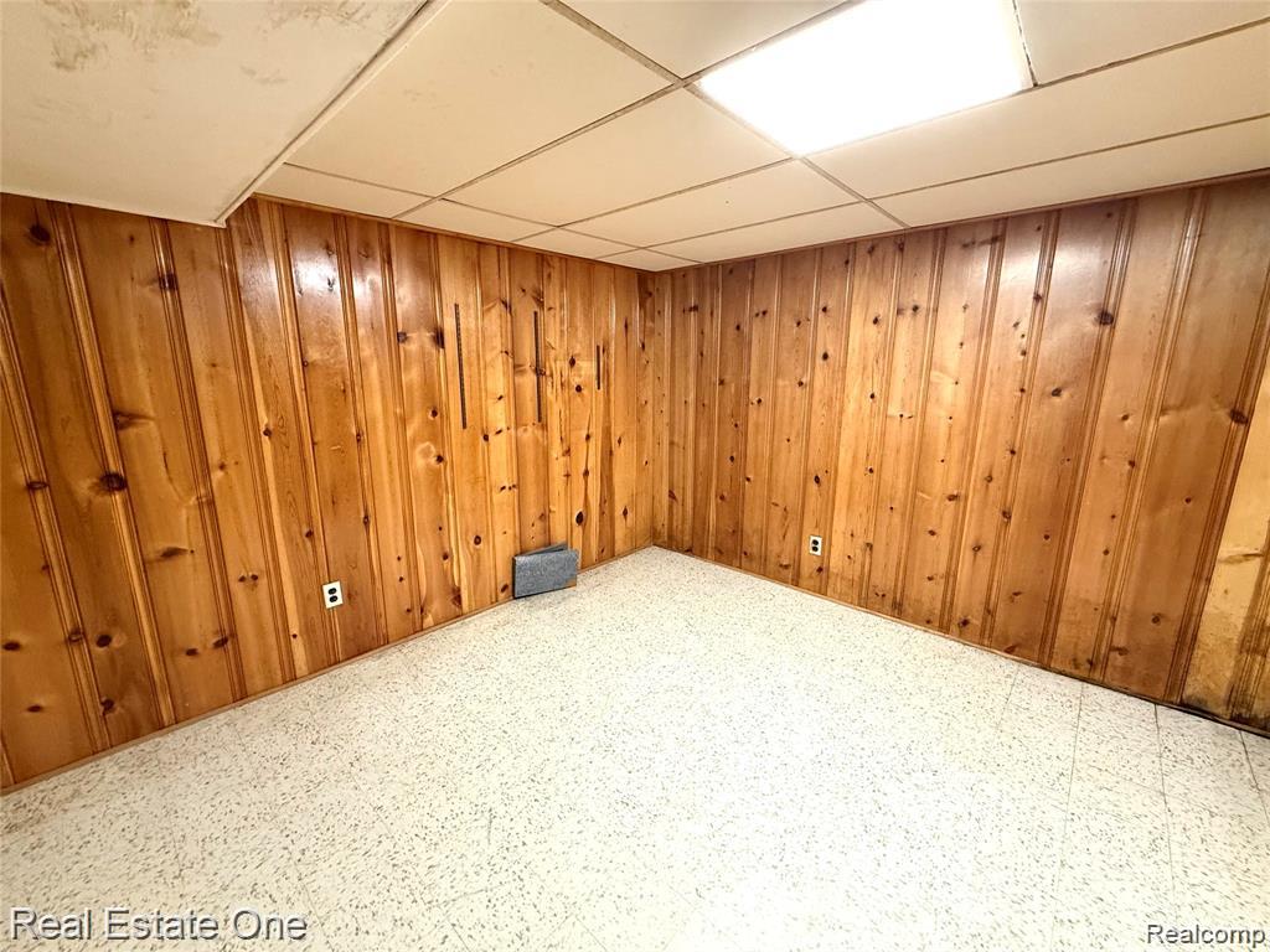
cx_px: 635
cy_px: 476
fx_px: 514
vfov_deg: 85.7
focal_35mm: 14
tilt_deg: -11.8
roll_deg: +0.3
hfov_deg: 102.1
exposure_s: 1/60
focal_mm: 2.22
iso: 400
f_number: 2.2
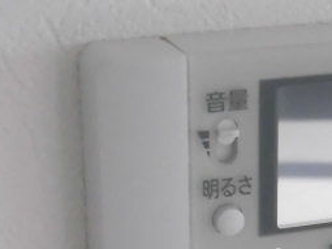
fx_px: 1419
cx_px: 359
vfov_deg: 9.9
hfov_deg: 13.1
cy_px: 261
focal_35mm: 148
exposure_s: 1/500
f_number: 4.2
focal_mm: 10.54
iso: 800
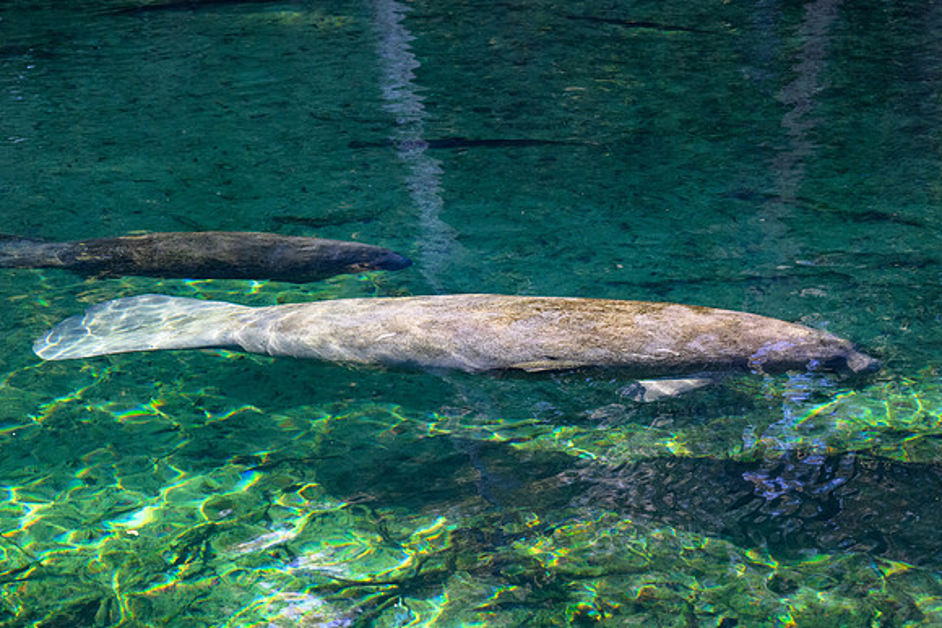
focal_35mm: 141
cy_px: 312
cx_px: 475
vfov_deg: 9.7
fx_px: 3692
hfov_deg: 14.5
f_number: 6.3
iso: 3200
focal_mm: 140
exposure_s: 1/250
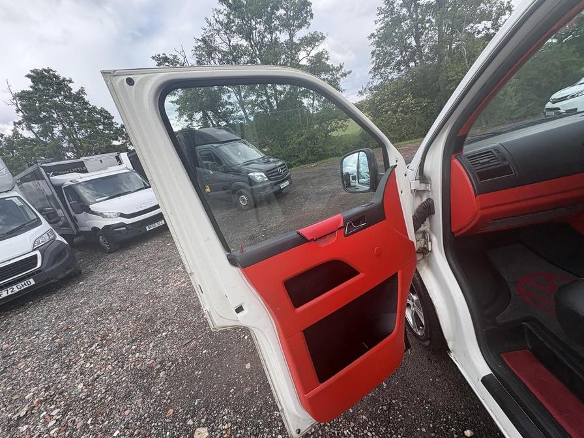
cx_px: 292
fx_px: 236
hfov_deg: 102.1
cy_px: 219
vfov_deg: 85.7
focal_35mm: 14
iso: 40
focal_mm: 2.22
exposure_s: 1/414
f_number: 2.2
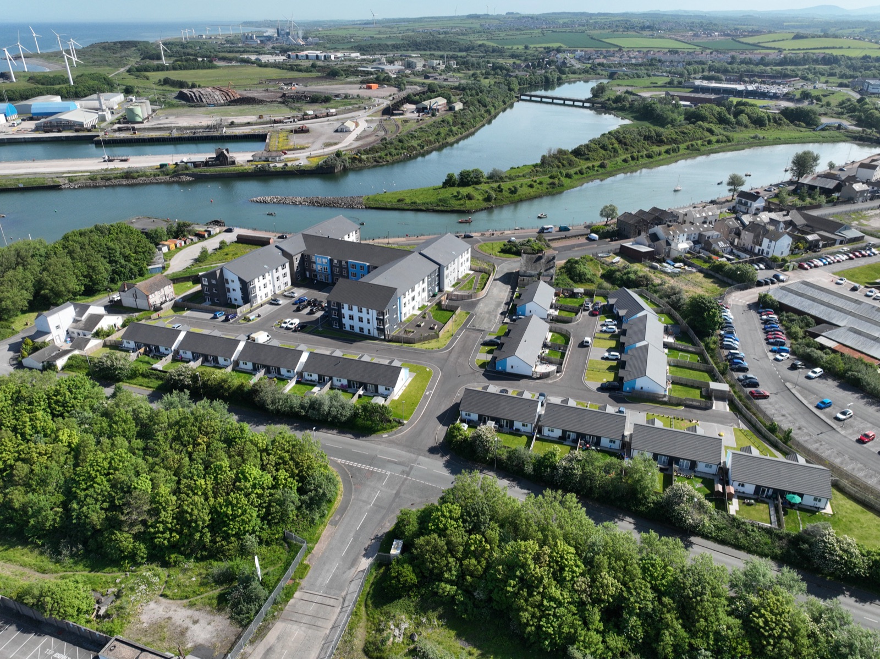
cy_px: 330
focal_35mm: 24
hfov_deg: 71.6
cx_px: 440
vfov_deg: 56.8
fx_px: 610
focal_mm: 12.29
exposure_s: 1/2000
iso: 140
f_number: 2.8
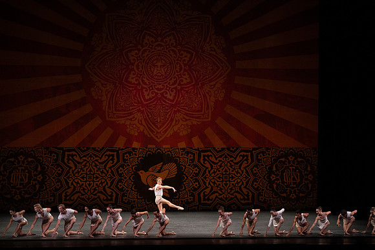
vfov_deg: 13.7
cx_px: 188
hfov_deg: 20.4
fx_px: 1042
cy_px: 125
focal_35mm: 100
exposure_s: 1/400
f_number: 10
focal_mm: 100
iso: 5000
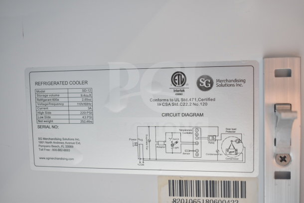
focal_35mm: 44
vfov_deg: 30.9
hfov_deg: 45.0
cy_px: 102
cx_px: 152
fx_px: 367
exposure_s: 1/50
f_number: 4.2
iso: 450
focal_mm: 29
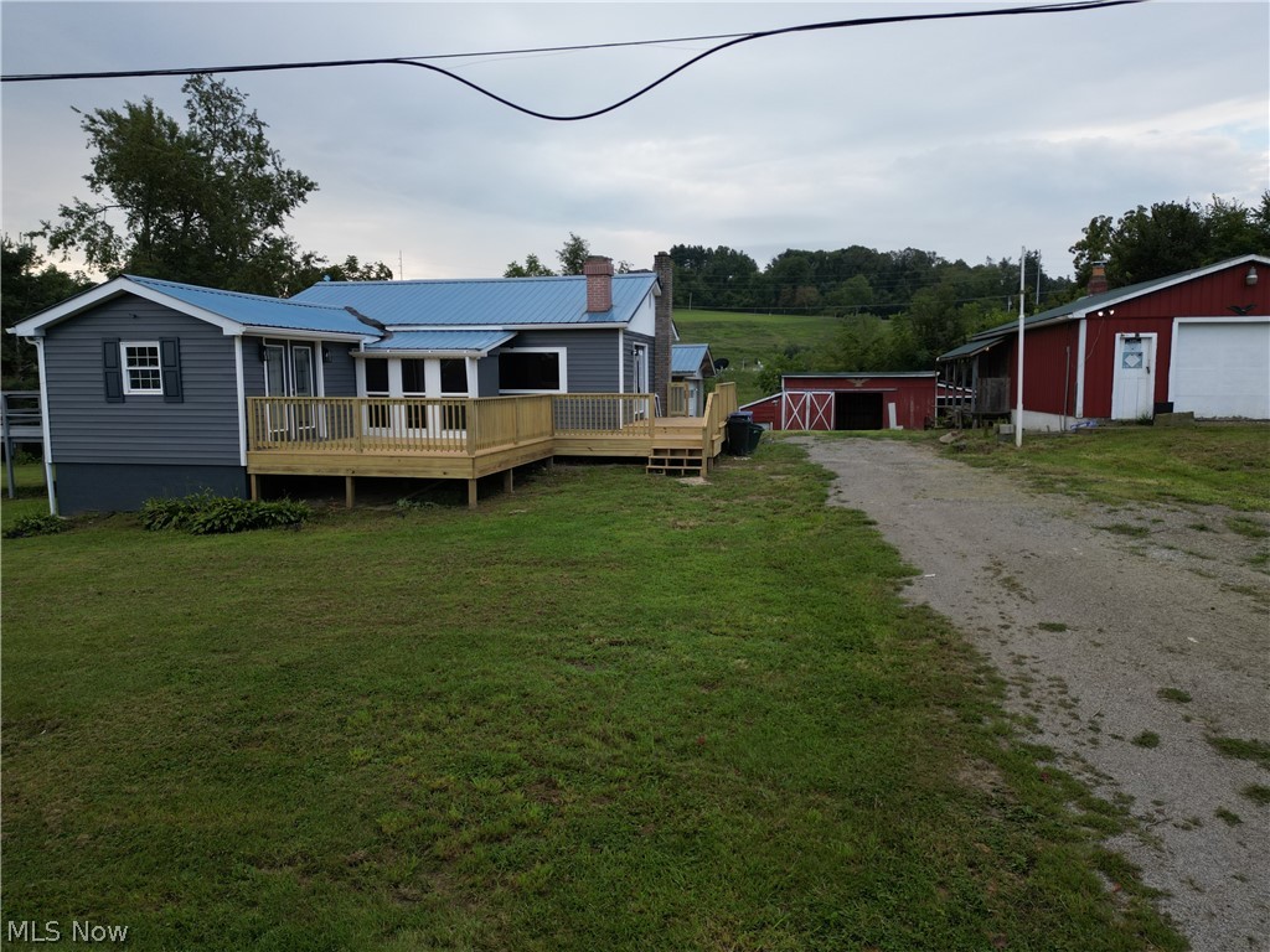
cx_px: 635
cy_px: 476
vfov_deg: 56.8
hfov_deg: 71.6
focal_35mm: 24
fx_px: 881
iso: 100
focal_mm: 6.72
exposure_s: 1/500
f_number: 1.7
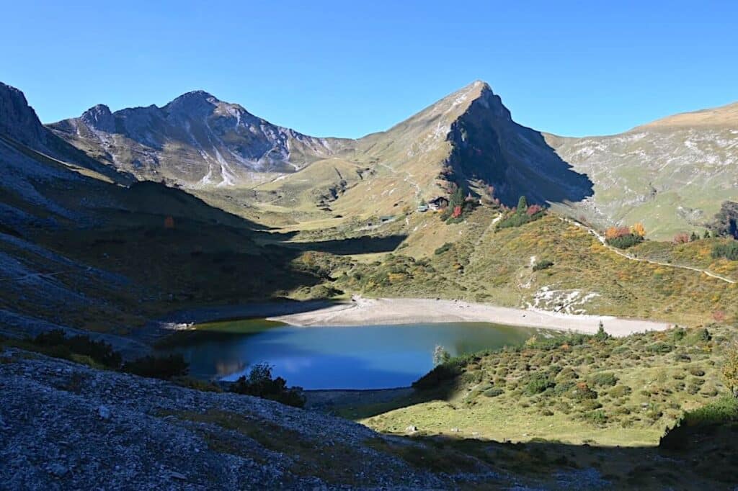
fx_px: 492
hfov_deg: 73.8
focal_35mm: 24
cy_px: 246
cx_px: 369
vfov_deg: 53.1
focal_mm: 24
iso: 100
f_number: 6.3
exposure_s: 1/320
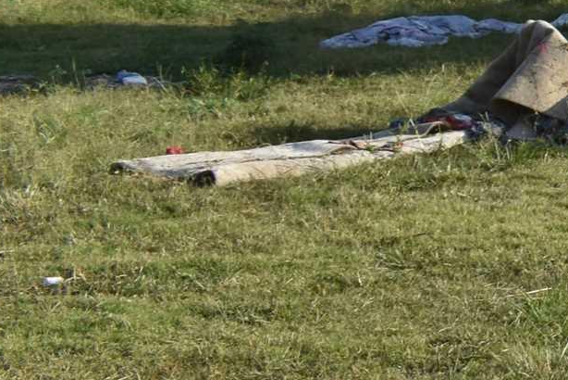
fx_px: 2131
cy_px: -169
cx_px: 1395
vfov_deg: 9.9
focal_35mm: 135
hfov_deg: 12.0
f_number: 8
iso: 125
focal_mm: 18
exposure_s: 1/250
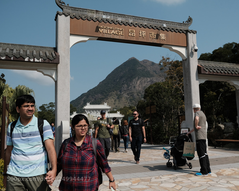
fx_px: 283
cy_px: 96
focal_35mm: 40
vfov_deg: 37.3
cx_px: 141
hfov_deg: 45.6
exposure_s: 1/5800
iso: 400
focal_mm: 23
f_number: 4
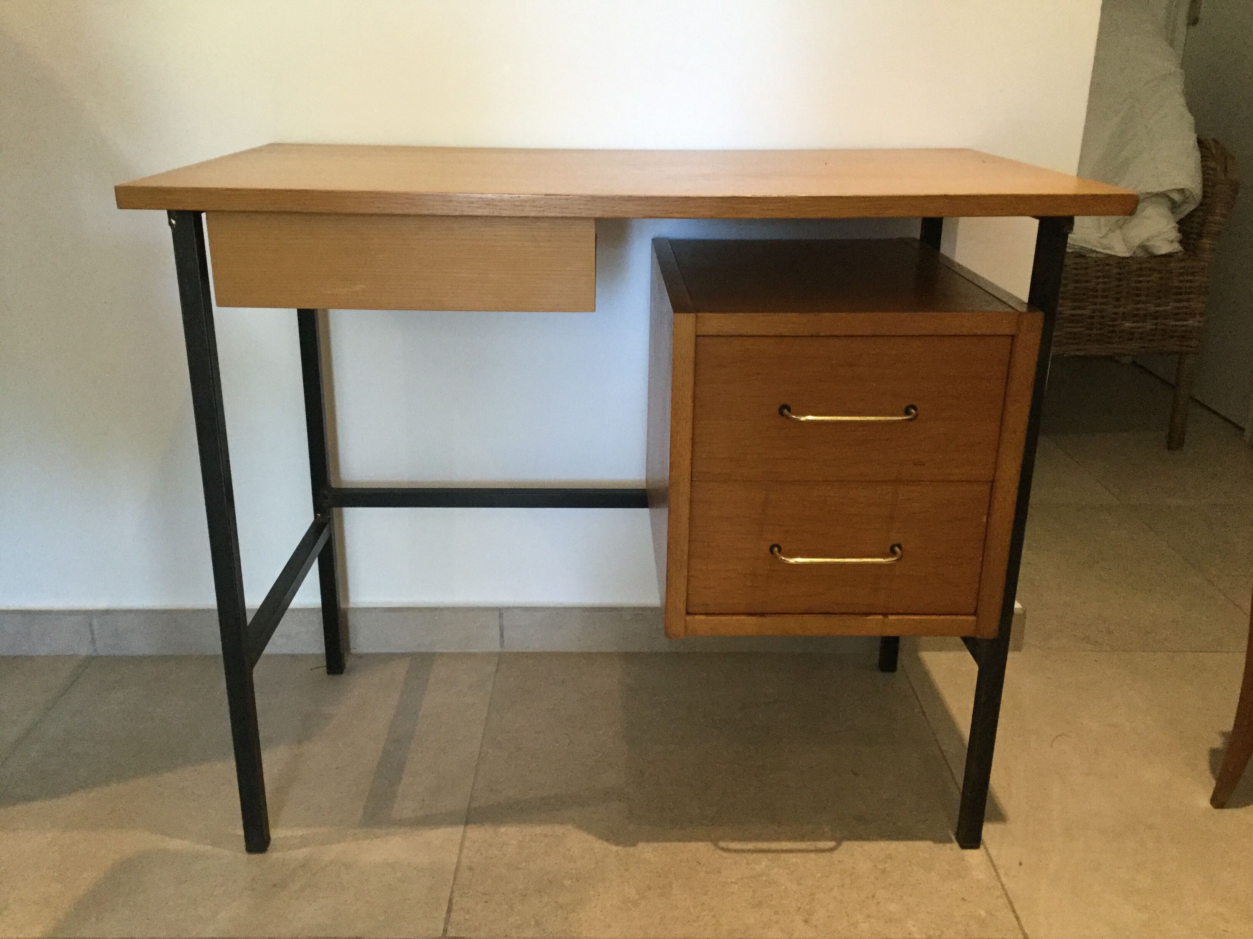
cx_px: 626
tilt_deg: -20.2
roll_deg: -1.0
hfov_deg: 58.4
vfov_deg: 45.4
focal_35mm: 31
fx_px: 1122
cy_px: 470
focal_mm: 3.3
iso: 200
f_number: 2.4
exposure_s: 1/33
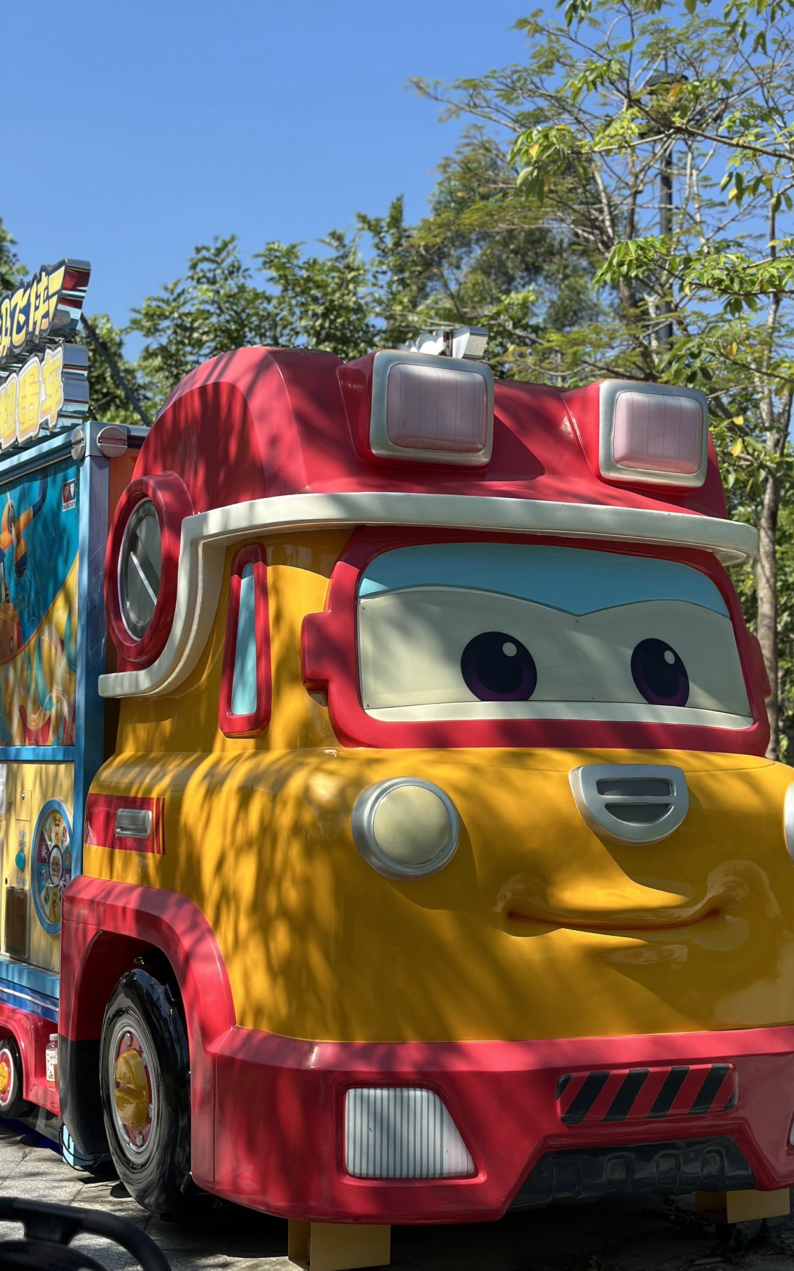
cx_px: 322
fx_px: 1766
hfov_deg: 25.3
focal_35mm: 51
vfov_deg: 39.6
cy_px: 636
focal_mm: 6.86
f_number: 1.78
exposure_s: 1/4367
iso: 100
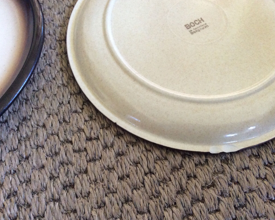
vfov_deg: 43.4
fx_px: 277
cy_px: 110
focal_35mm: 34
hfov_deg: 52.8
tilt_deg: -63.0
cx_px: 149
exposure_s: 1/24
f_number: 2.4
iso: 250
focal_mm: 3.3
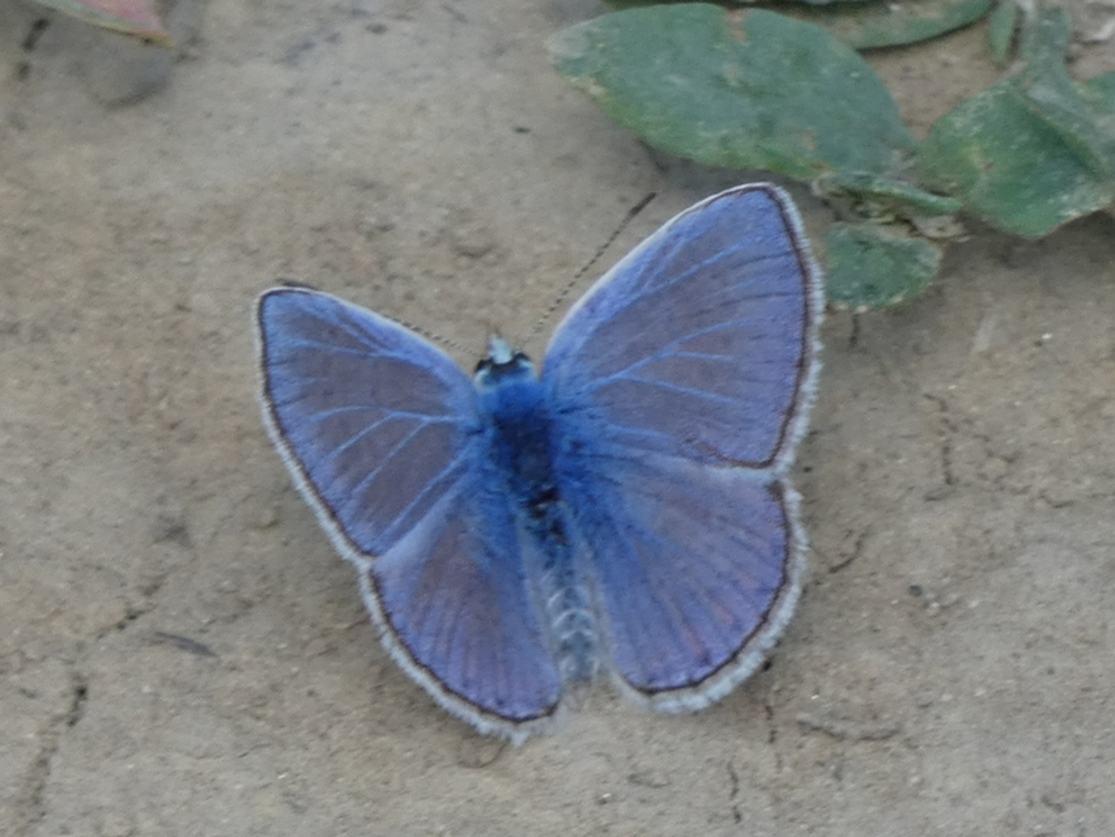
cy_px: 418
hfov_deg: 3.7
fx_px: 17106
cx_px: 558
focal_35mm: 531
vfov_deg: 2.8
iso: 80
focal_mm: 95.2
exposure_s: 1/100
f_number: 5.6
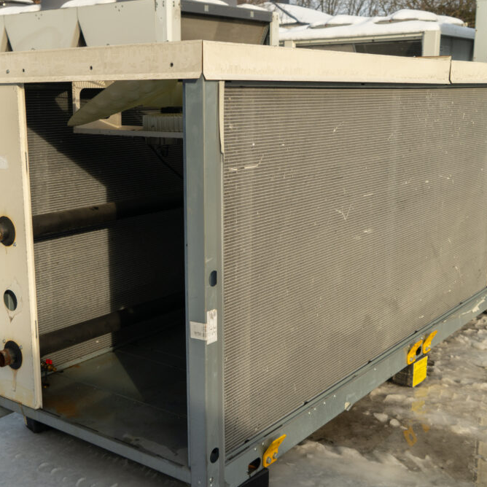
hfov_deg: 39.1
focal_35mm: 43
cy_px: 242
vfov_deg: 39.2
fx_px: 684
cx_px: 203
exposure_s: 1/125
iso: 125
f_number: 6.3
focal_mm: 33
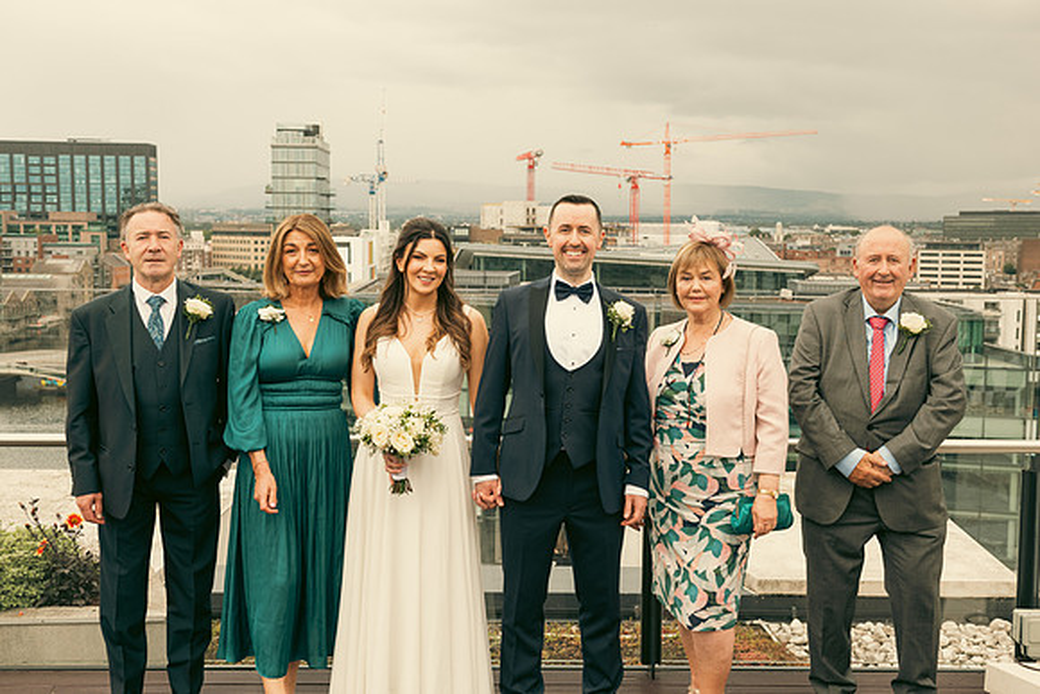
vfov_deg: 33.4
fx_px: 1156
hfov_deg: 48.4
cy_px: 347
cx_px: 520
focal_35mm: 40
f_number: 6.3
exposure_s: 1/250
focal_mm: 40
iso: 320
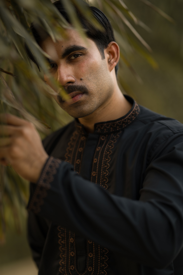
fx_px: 648
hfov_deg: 16.1
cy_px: 138
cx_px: 92
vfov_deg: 23.9
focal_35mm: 85
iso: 100
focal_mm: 85
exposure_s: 1/160
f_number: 1.4
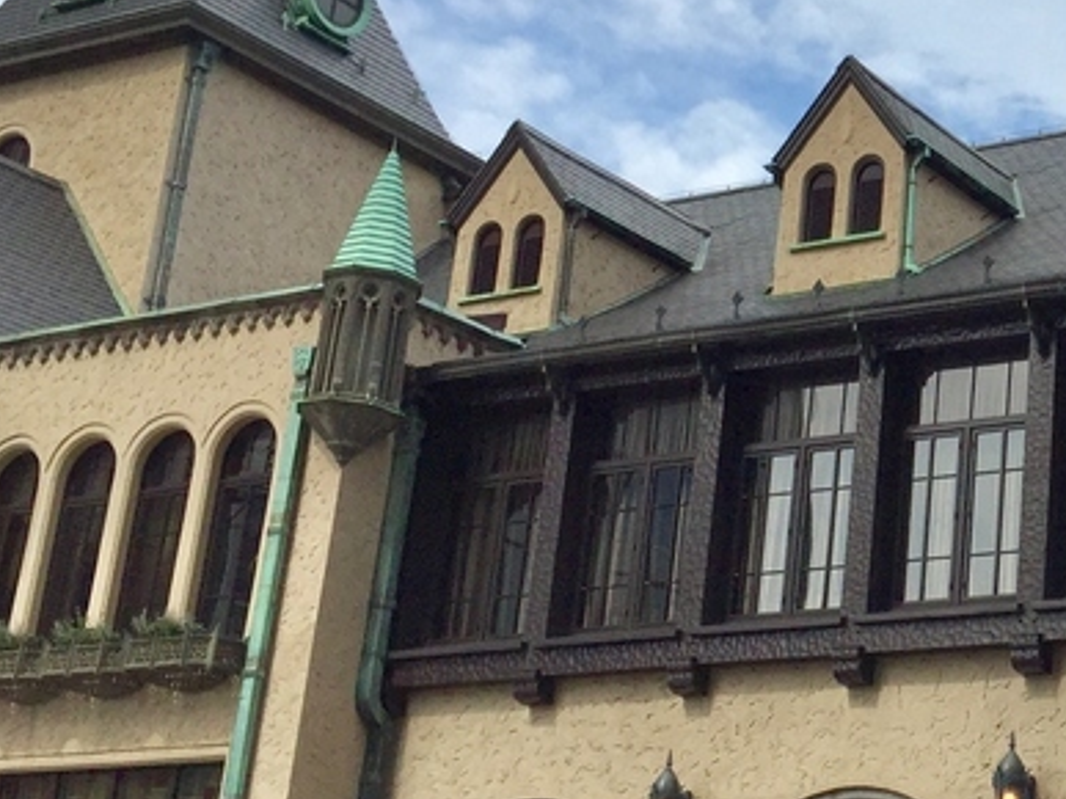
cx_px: 1206
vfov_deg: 20.4
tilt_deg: +18.3
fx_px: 2217
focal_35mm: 72
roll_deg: -2.8
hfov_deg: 24.9
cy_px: 380
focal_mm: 4.15
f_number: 2.2
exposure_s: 1/3049
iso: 32
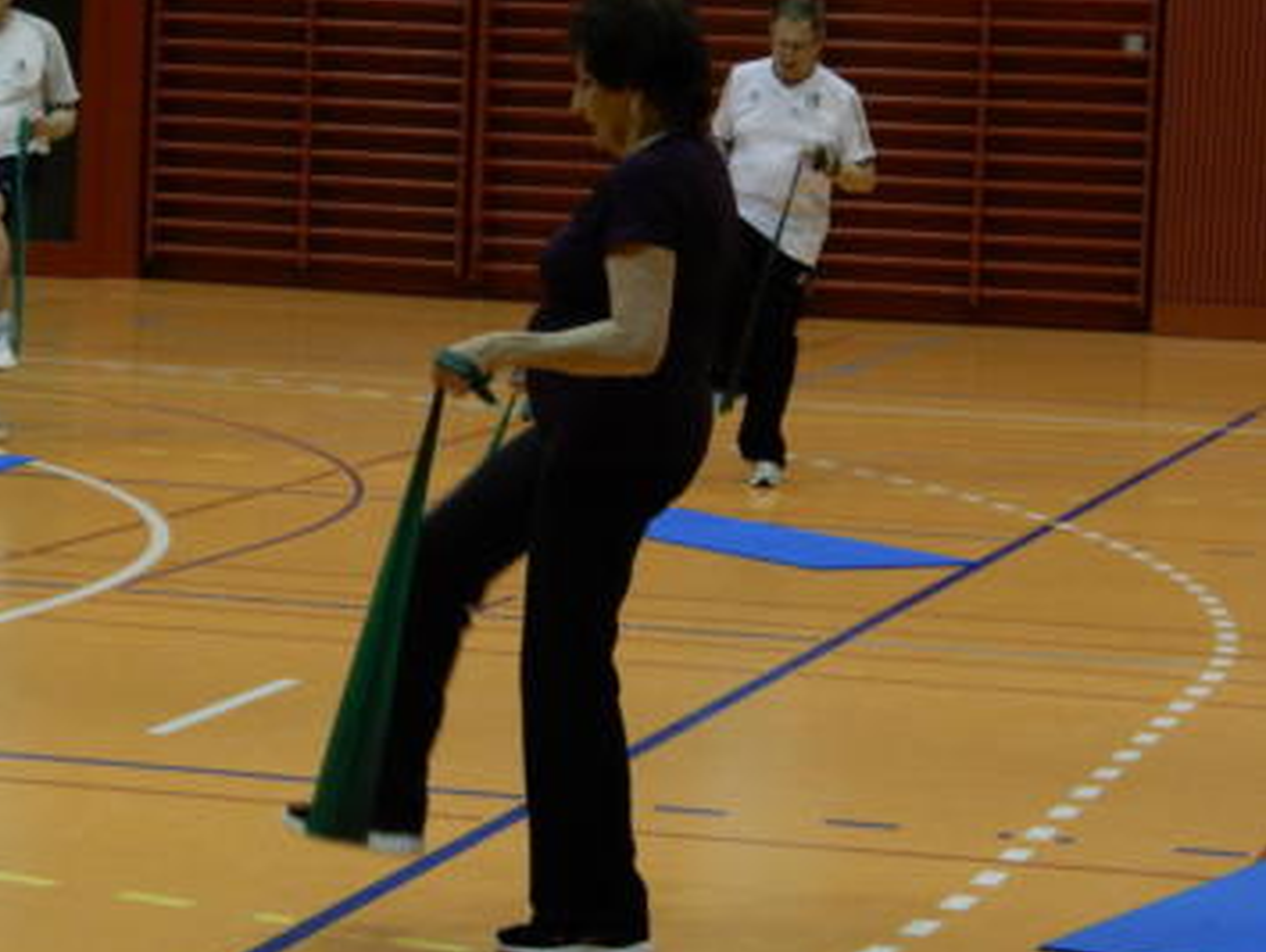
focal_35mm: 134
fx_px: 4904
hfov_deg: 14.7
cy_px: 435
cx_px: 376
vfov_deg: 11.1
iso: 400
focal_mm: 16.9
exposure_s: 1/30
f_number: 5.6
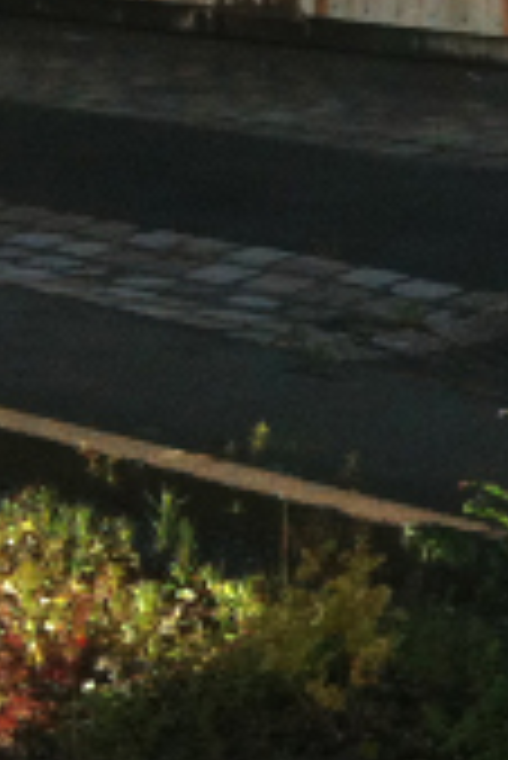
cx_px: 1164
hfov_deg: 8.8
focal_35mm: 144
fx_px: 3042
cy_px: -126
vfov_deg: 13.9
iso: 64
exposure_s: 1/565
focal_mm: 3.85
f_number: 2.8
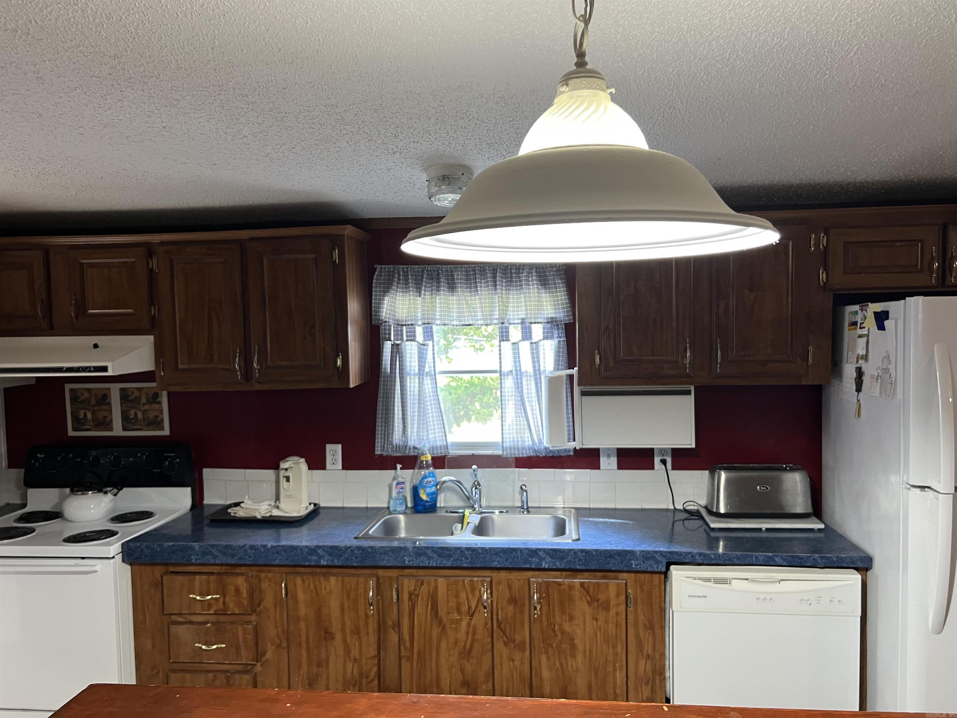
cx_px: 478
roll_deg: +1.9
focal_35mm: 26
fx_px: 719
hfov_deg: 67.3
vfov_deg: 53.1
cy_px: 359
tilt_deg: -1.8
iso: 200
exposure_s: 1/60
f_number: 1.5
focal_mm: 5.7
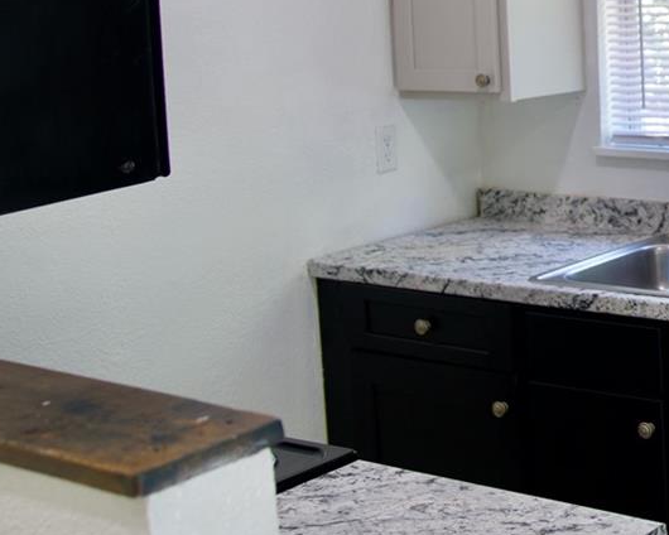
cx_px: 909
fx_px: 1346
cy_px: 62
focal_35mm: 68
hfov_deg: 23.9
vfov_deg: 22.0
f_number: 2.8
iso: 250
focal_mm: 24
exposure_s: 1/80
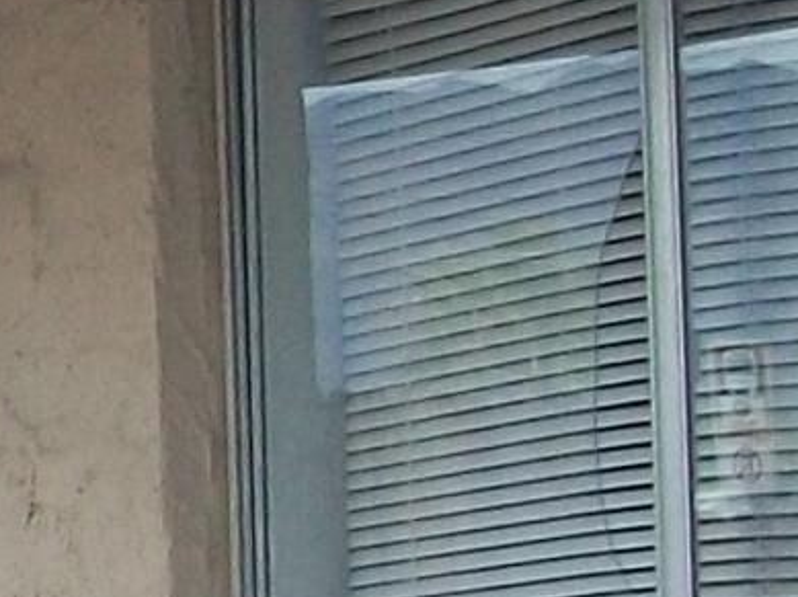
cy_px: 540
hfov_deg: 7.3
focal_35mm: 247
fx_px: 5689
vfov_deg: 6.0
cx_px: -1405
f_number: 2.9
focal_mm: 5.7
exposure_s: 1/160
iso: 80
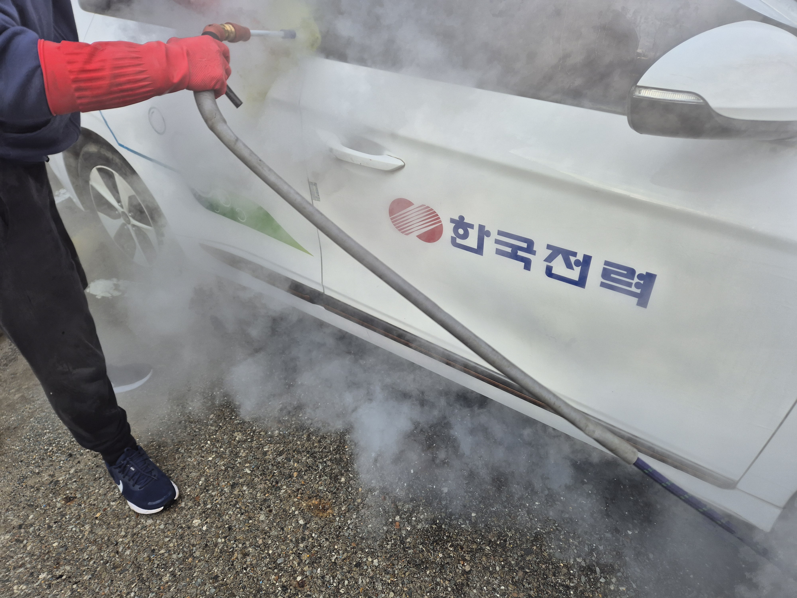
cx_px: 398
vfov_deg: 58.9
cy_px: 299
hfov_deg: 73.9
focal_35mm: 23
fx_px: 530
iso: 32
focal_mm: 5.4
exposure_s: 1/180
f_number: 1.8
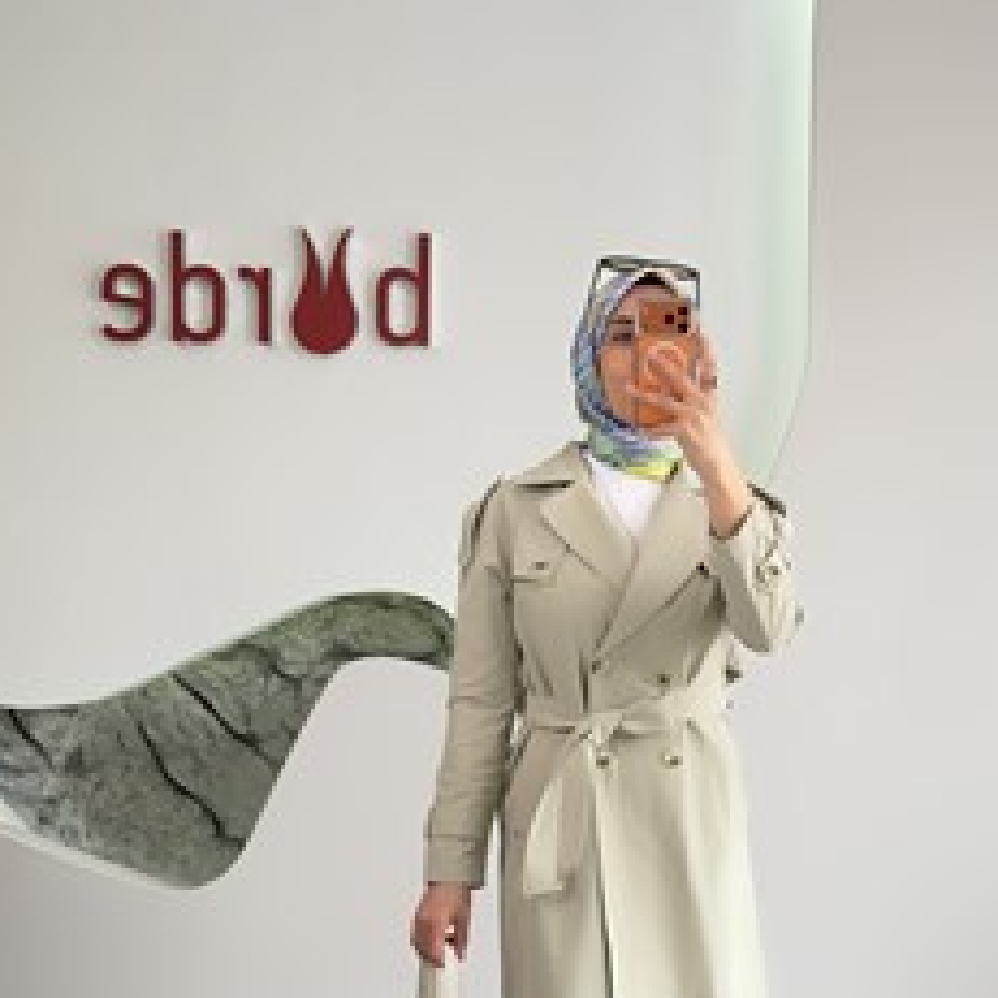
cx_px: 609
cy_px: 771
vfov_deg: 22.5
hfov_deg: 22.7
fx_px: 2479
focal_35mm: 76
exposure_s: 1/222
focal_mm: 6.76
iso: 50
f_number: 1.78
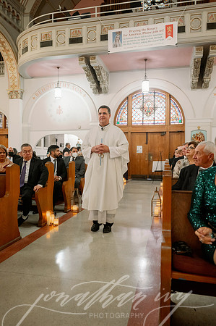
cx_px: 108
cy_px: 163
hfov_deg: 44.9
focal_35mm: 29
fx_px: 262
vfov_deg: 63.7
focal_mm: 29
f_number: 2.8
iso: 4000
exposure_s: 1/200
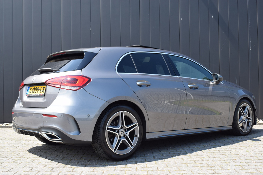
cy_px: 88
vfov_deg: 30.8
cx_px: 132
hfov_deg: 45.0
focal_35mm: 44
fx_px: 318
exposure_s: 1/250
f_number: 8
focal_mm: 29
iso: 360
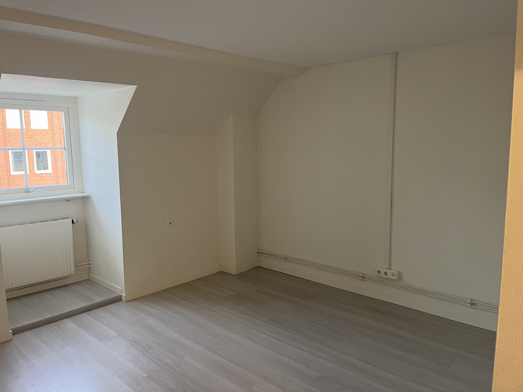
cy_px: 196
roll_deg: +0.9
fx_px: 393
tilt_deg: -7.3
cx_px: 262
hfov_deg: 67.3
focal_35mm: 26
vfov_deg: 53.1
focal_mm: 5.1
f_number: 1.6
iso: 125
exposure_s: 1/50
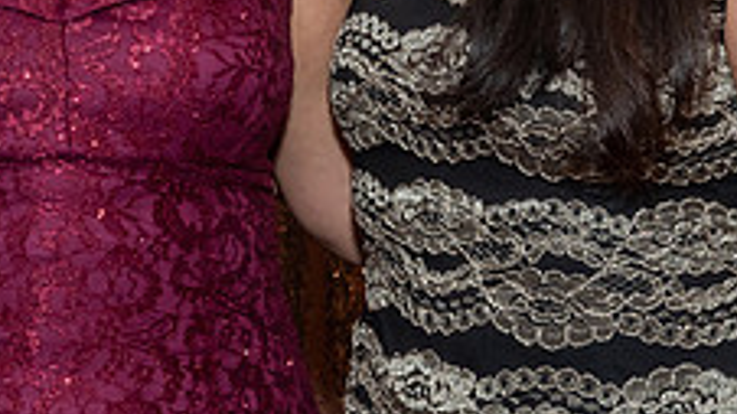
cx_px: -52
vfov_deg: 6.7
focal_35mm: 180
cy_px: -180
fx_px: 3517
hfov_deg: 11.8
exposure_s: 1/250
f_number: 9
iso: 500
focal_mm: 38
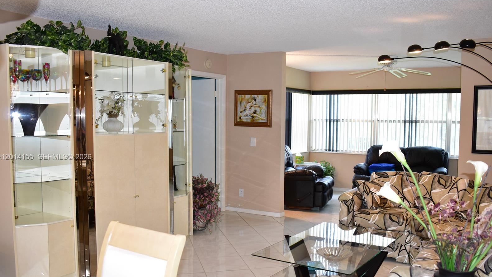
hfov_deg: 56.6
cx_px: 244
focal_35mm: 35
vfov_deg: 33.7
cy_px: 157
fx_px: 457
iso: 1400
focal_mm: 22
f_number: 5
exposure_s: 1/60
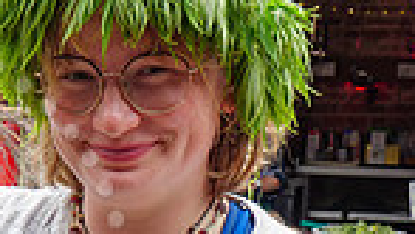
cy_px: 289
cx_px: -136
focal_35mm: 165
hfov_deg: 12.6
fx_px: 1817
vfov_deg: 7.3
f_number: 5.6
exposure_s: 1/80
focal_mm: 20
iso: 160
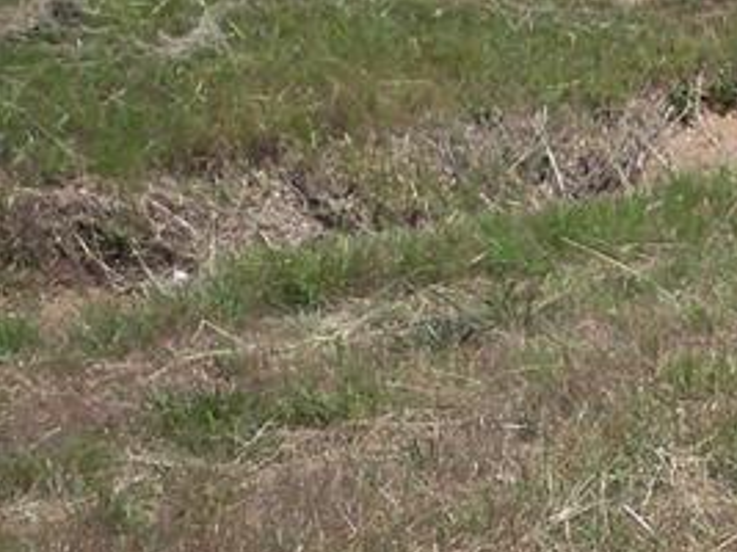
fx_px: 3107
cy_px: -270
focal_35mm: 146
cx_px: 701
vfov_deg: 9.9
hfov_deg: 13.4
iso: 100
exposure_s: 1/500
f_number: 5.6
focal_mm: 6.3
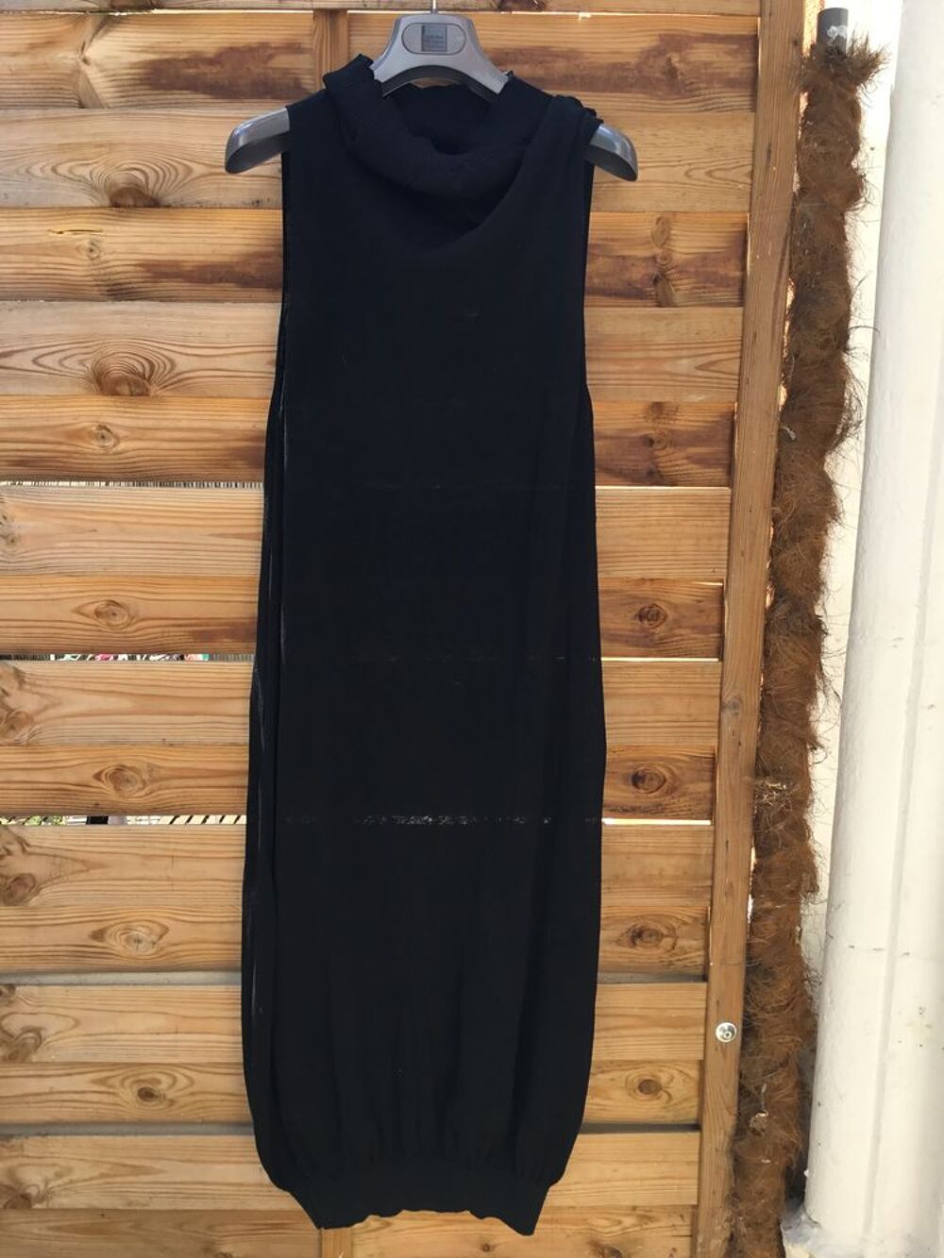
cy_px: 629
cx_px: 472
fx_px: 1127
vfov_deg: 58.3
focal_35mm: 31
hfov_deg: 45.4
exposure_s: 1/295
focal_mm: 3.3
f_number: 2.4
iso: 25
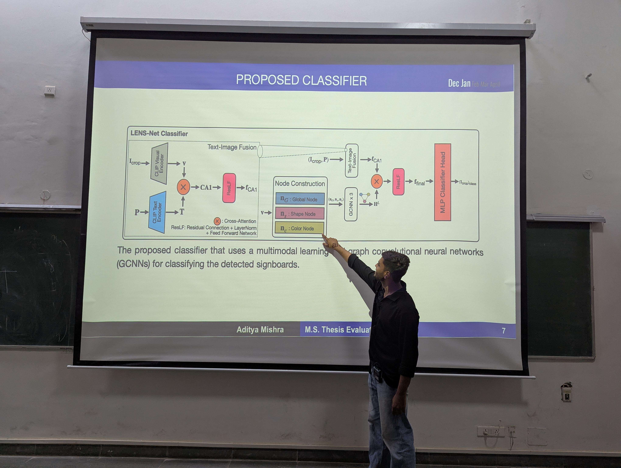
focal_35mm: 24
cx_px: 310
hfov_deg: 71.5
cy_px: 234
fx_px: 431
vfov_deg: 56.9
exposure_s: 1/100
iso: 207
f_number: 1.85
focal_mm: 6.81
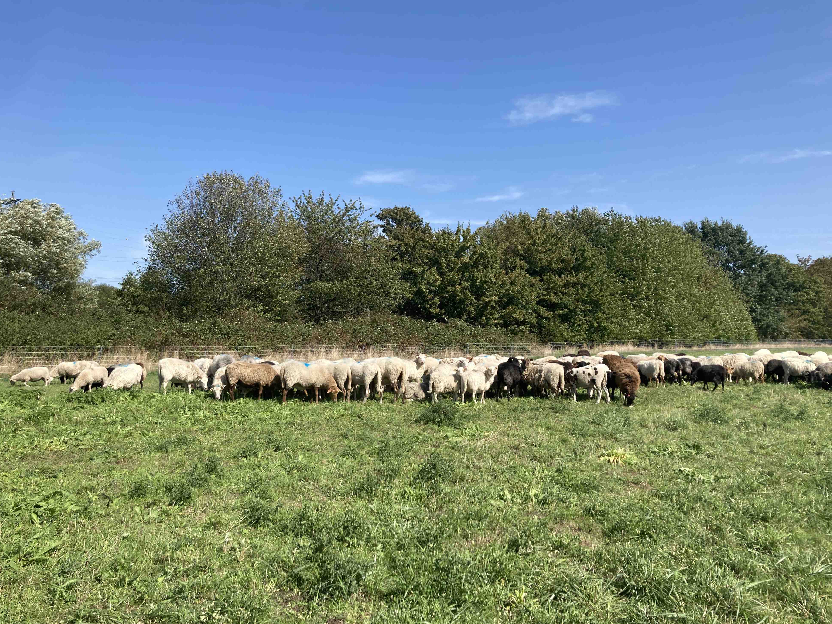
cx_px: 411
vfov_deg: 48.2
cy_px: 310
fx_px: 697
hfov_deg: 61.7
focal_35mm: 29
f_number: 1.8
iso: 20
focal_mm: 4
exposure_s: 1/1600
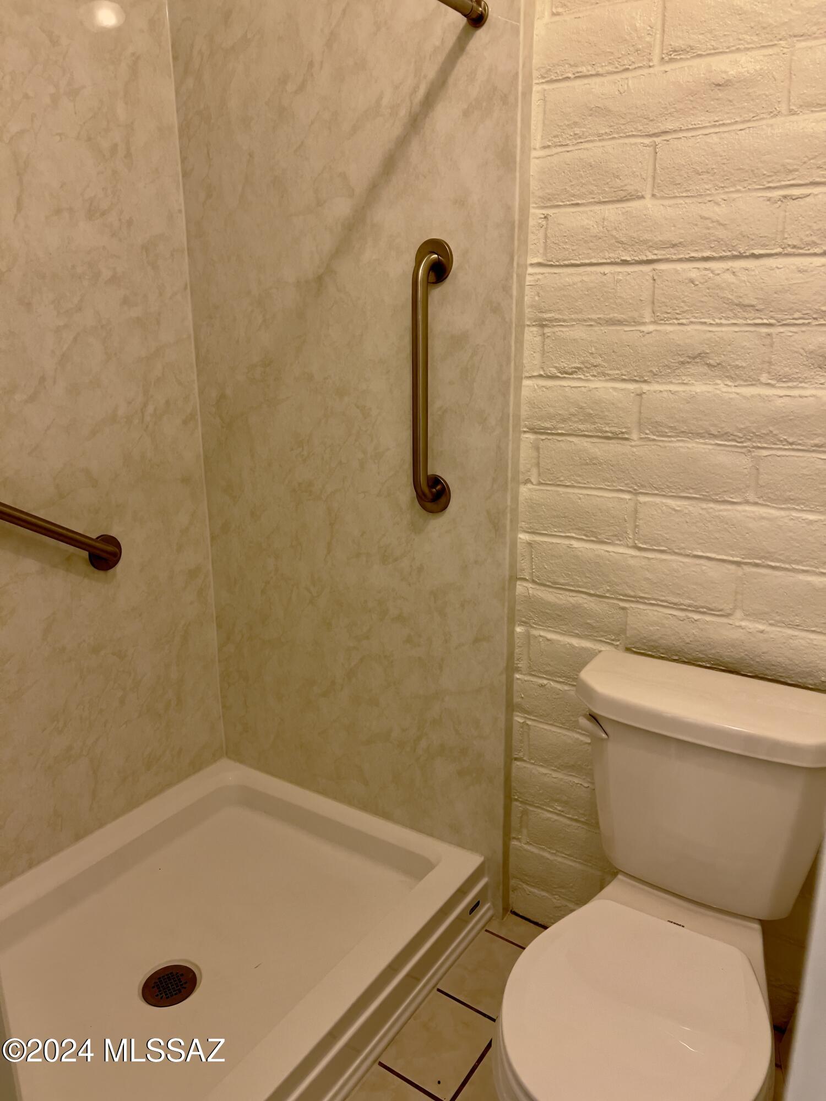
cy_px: 550
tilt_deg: -15.4
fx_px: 827
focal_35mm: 26
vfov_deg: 67.3
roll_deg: +0.4
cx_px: 413
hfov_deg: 53.1
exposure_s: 1/60
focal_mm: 5.7
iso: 125
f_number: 1.5
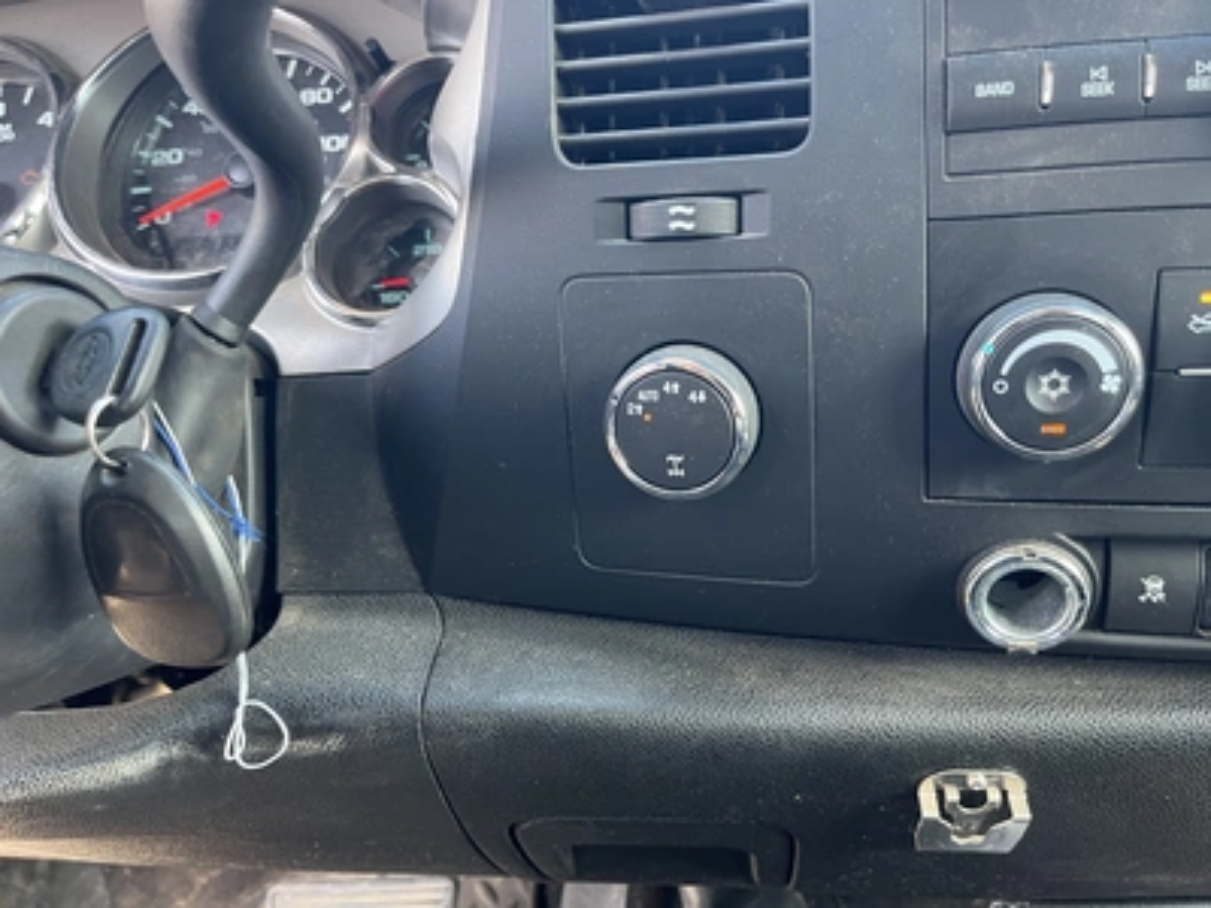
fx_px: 910
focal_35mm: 26
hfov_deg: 67.3
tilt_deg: -20.4
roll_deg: +5.6
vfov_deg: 53.1
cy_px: 454
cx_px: 606
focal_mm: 5.1
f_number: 1.6
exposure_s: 1/66
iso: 125
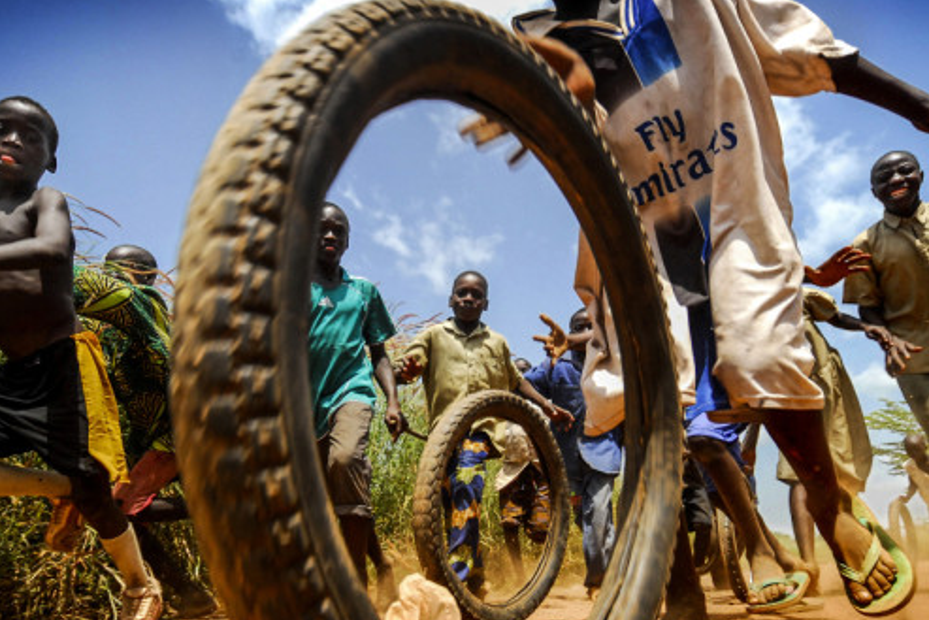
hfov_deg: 76.1
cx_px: 467
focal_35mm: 23
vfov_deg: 54.5
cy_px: 391
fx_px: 594
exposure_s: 1/500
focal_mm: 12
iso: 400
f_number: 8
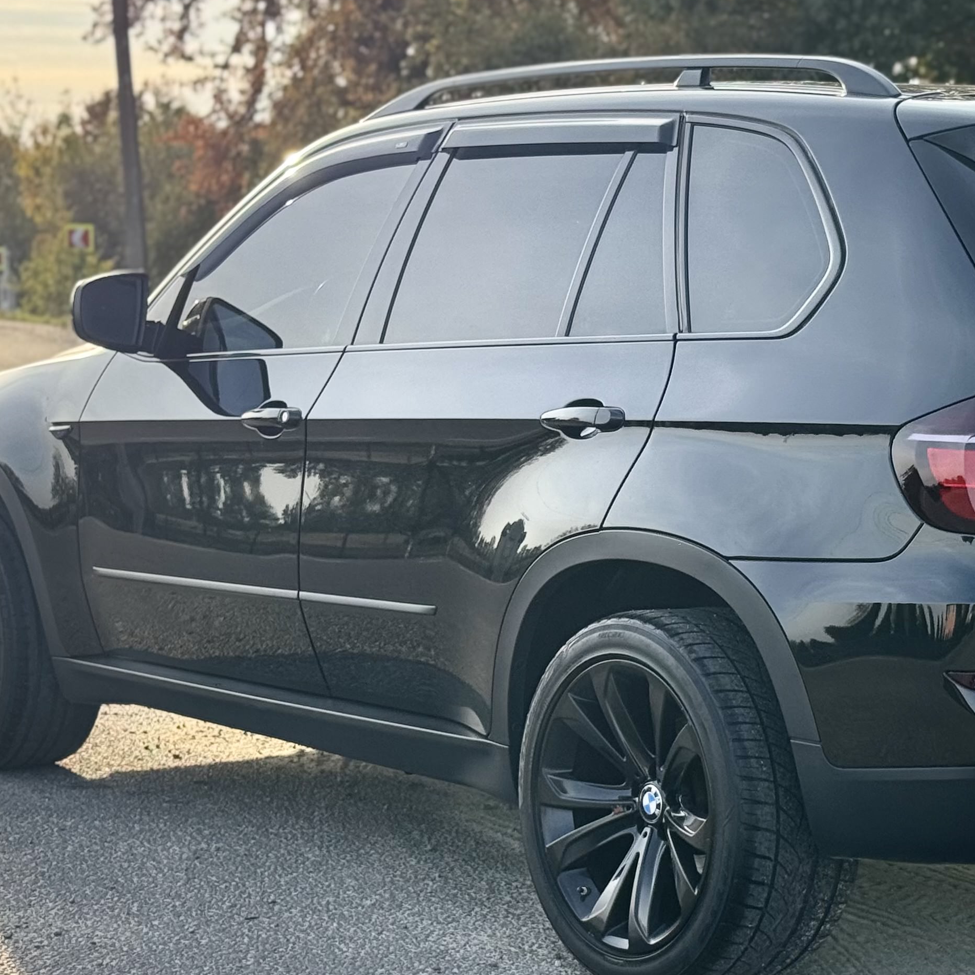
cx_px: 763
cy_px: 567
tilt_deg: -5.8
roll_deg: -0.1
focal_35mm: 92
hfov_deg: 18.7
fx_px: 2932
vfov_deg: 18.9
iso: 64
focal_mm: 6.76
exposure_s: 1/865
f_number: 1.78
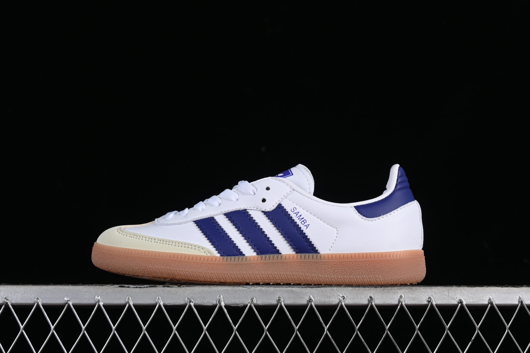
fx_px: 1104
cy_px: 176
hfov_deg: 27.0
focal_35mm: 75
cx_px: 265
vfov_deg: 18.2
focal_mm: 50
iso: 160
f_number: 8
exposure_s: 1/80
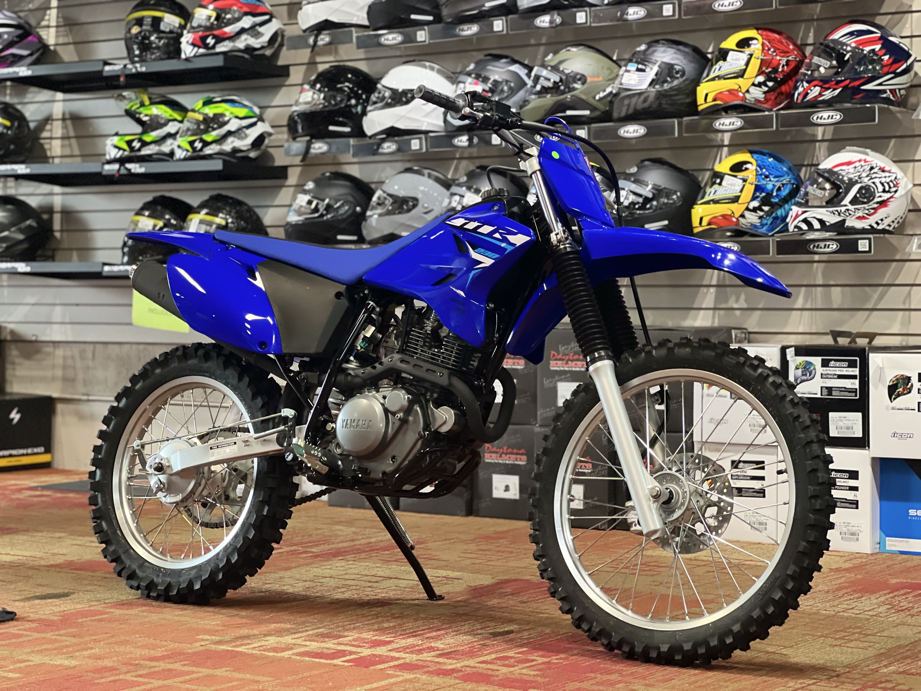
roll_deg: -0.8
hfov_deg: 25.3
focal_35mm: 77
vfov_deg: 19.1
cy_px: 346
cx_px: 460
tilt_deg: -1.6
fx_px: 2049
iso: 320
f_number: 2.8
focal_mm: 9
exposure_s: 1/24
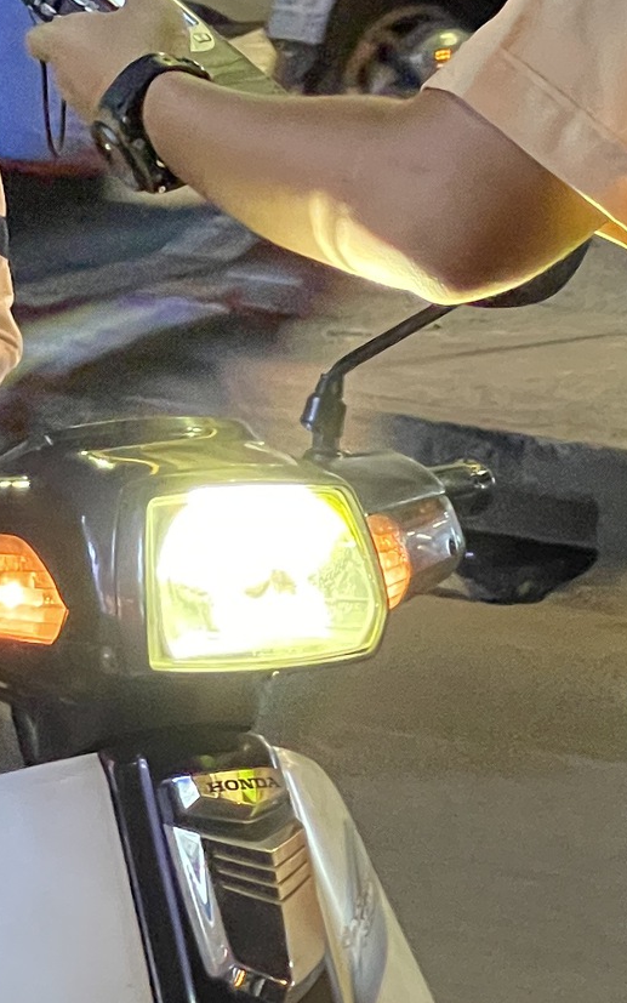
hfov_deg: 6.2
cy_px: -93
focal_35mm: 210
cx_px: 33
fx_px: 5740
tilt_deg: -3.7
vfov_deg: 9.9
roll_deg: +0.2
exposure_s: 1/50
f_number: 2.2
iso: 800
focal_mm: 7.5
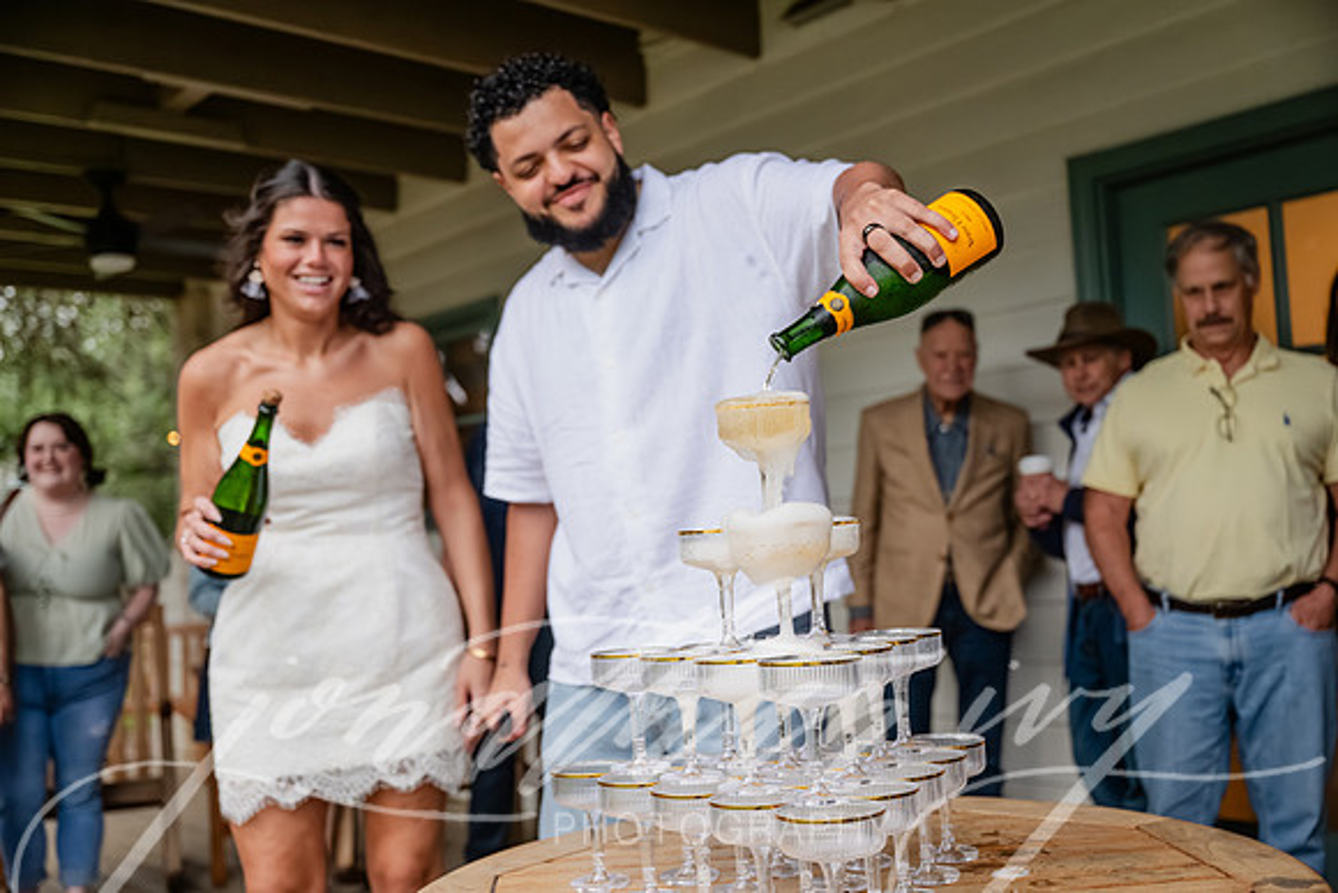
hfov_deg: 51.9
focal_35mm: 37
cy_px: 446
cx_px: 669
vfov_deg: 36.0
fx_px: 1375
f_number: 2.8
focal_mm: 37
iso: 2800
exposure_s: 1/250
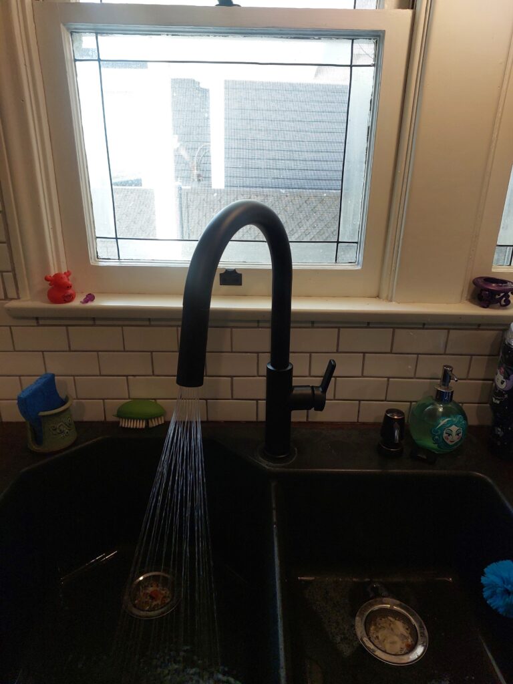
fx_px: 454
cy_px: 342
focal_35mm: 23
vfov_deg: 73.9
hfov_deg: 58.9
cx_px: 256
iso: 80
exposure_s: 1/50
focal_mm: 5.06
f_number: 1.8
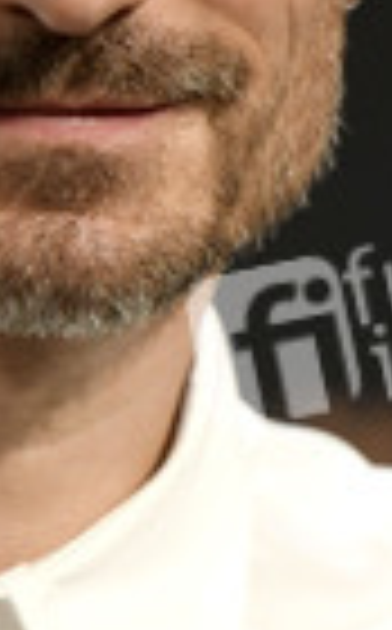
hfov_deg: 2.5
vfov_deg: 4.0
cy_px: 99
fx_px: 9011
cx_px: 9
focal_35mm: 525
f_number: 4
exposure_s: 1/320
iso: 1600
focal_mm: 180
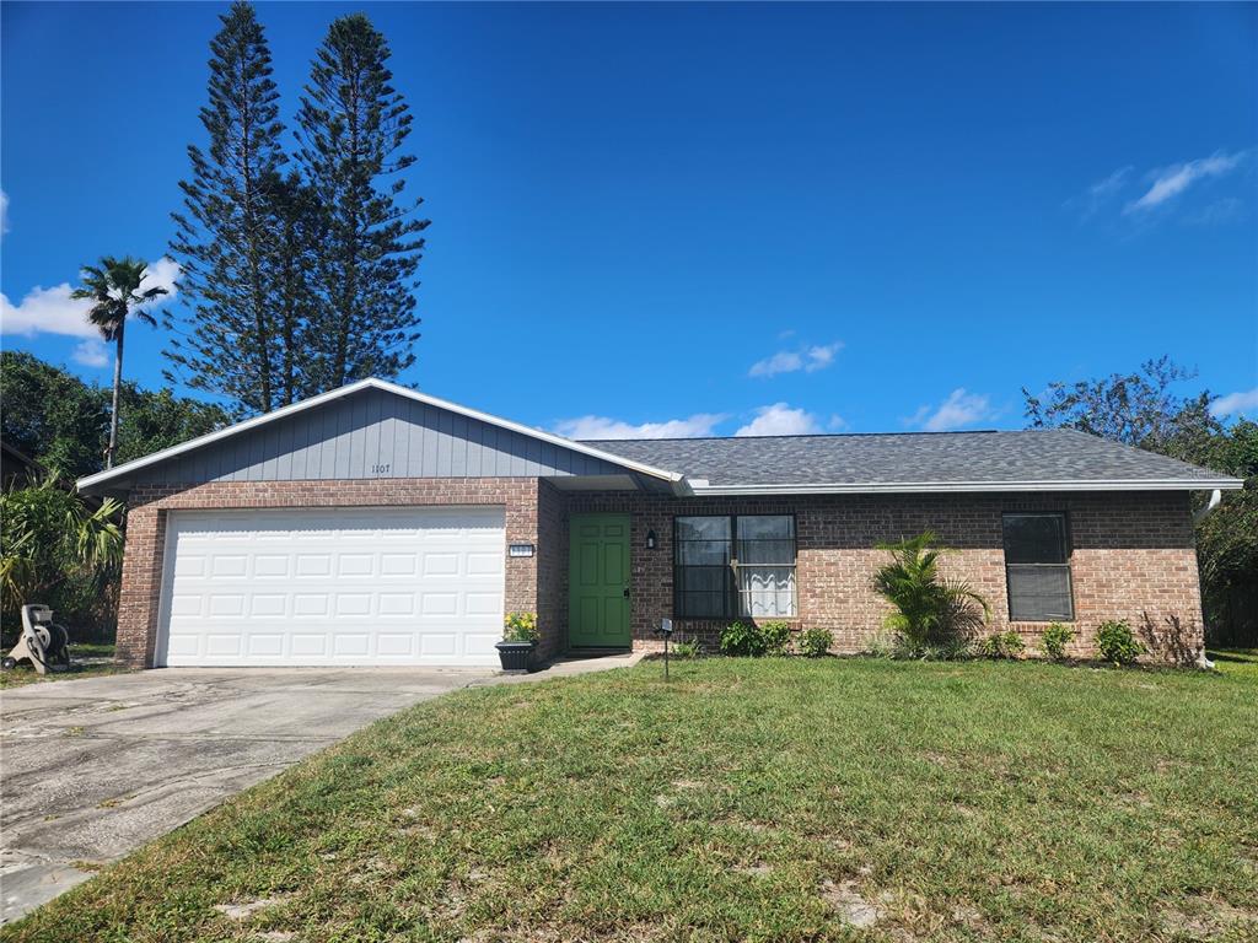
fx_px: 836
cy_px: 472
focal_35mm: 23
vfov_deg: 58.9
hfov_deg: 73.9
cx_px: 629
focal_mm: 5.4
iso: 20
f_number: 1.8
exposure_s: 1/2060
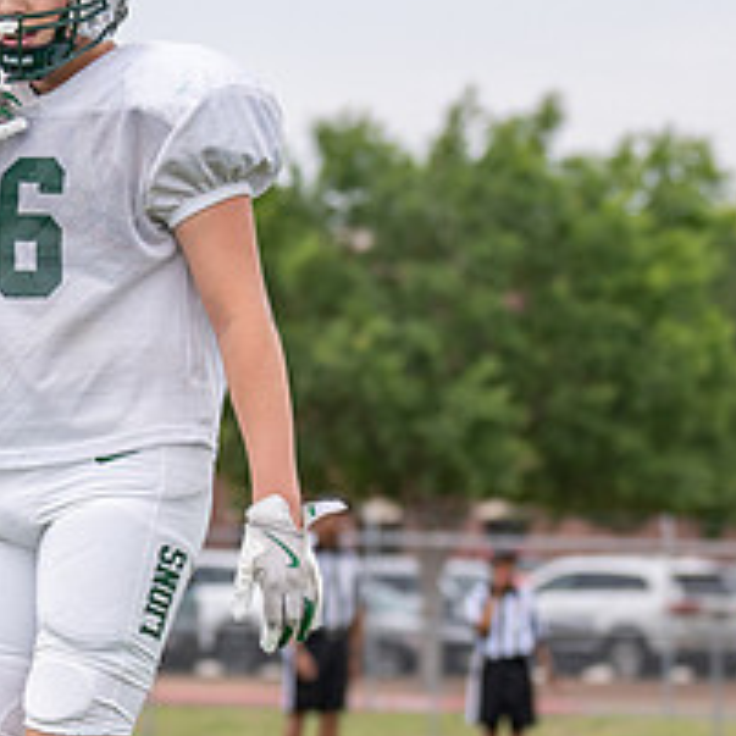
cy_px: 455
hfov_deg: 6.4
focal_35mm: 273
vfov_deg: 6.4
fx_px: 6567
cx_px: 6
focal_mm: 78
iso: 250
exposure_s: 1/2500
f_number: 2.8
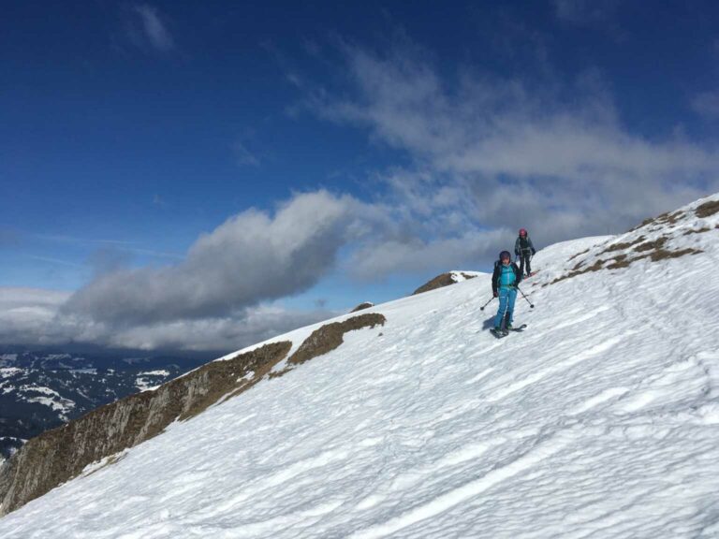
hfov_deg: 61.7
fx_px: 602
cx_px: 360
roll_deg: -2.1
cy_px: 270
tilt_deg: +6.4
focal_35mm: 29
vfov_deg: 48.2
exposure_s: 1/6410
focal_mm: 4.15
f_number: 2.2
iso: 25
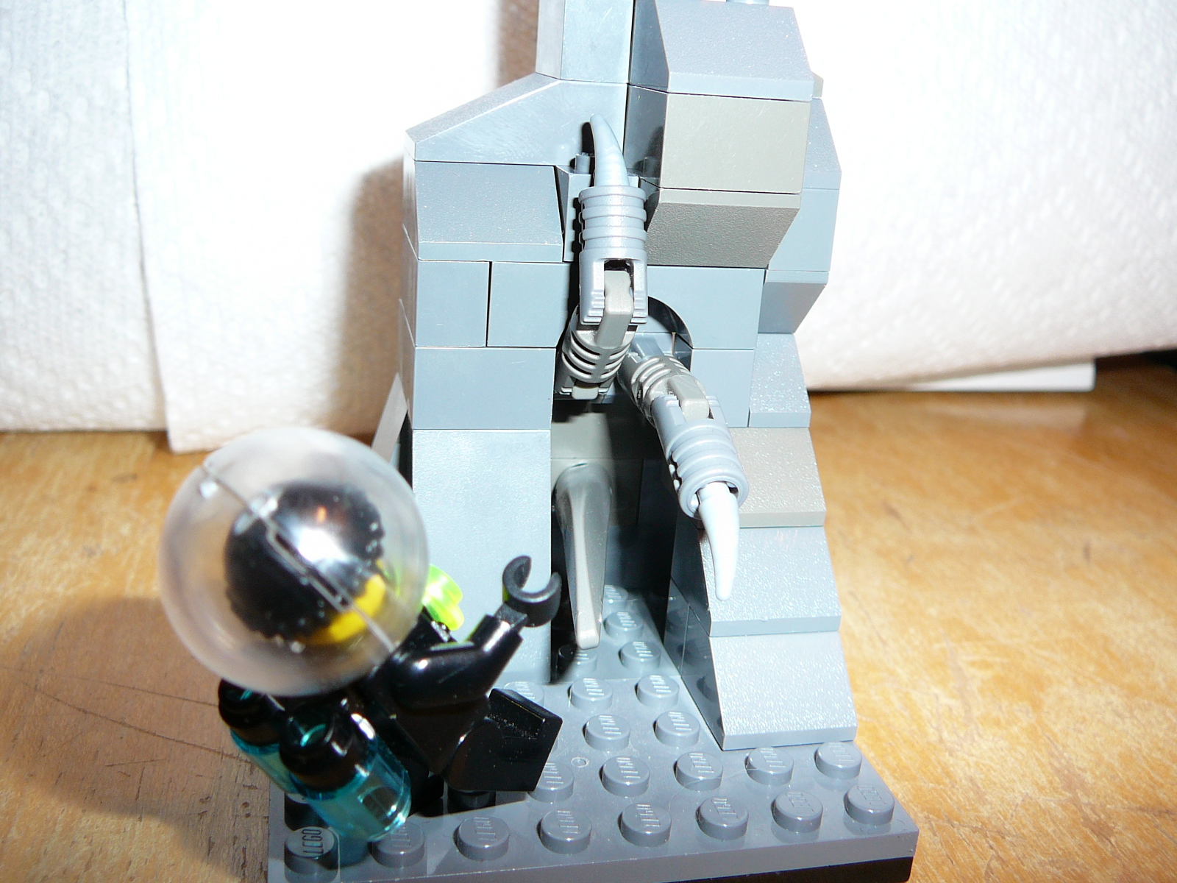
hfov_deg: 52.6
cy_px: 442
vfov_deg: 40.7
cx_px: 588
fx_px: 1190
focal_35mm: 35
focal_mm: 5.2
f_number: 2.8
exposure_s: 1/30
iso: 80
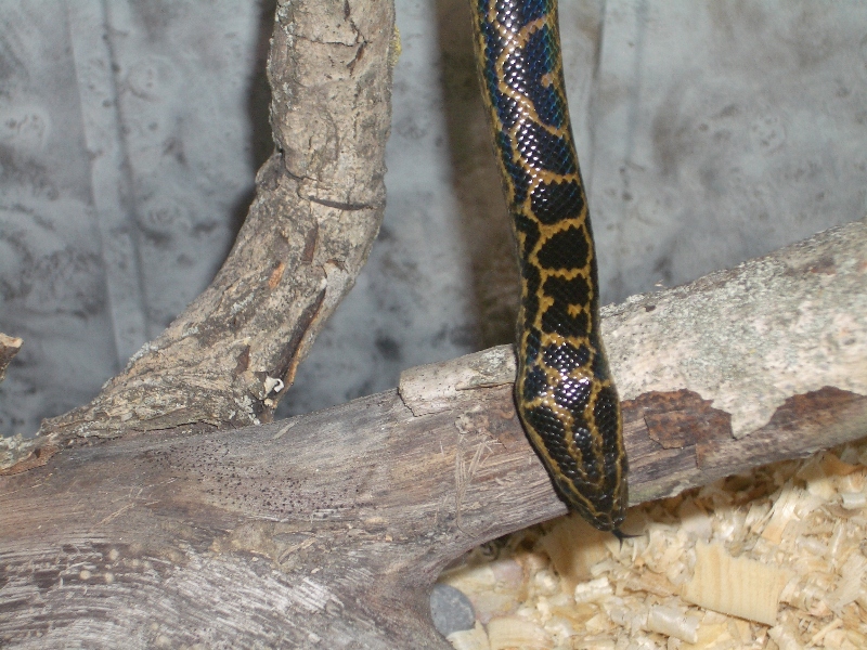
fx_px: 2204
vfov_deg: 16.8
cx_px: 434
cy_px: 325
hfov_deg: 22.3
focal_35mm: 88
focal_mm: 14.6
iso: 100
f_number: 4.4
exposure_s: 1/60
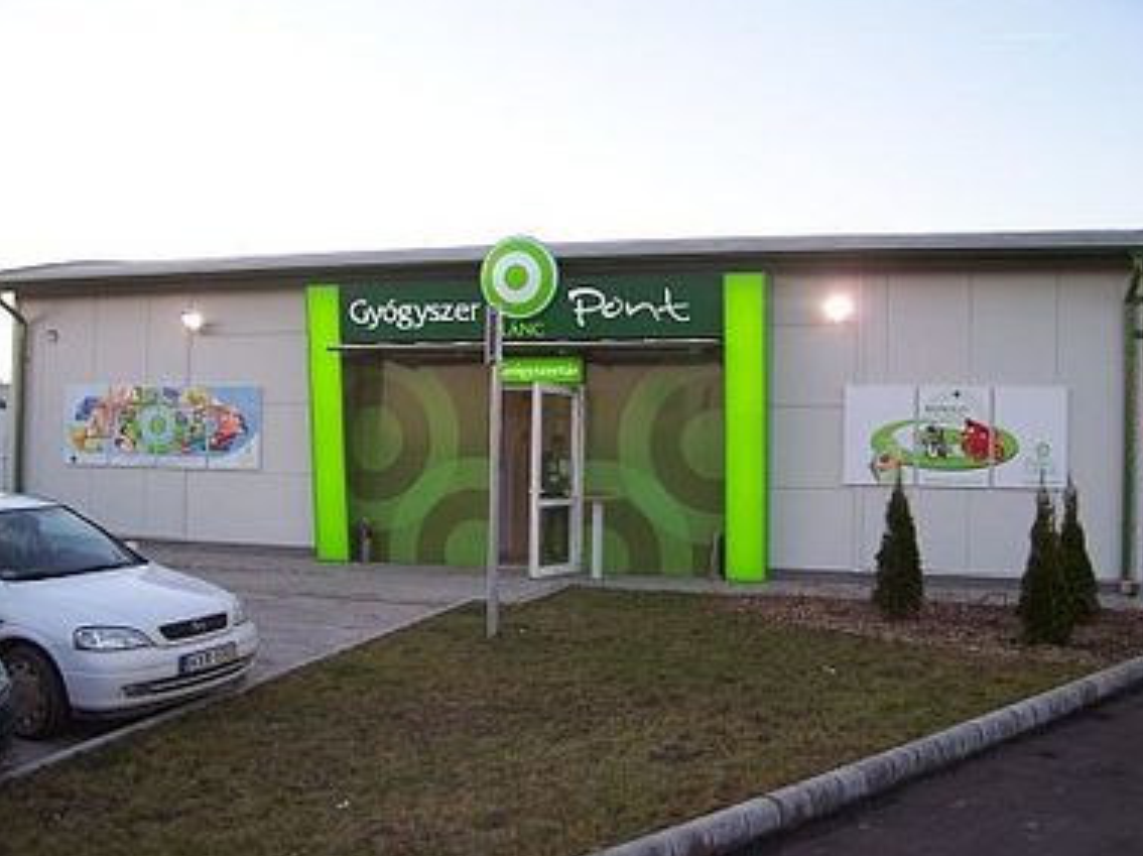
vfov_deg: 39.6
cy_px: 439
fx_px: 1188
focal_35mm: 36
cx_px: 593
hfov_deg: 51.4
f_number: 2.7
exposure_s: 1/90
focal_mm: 5.6
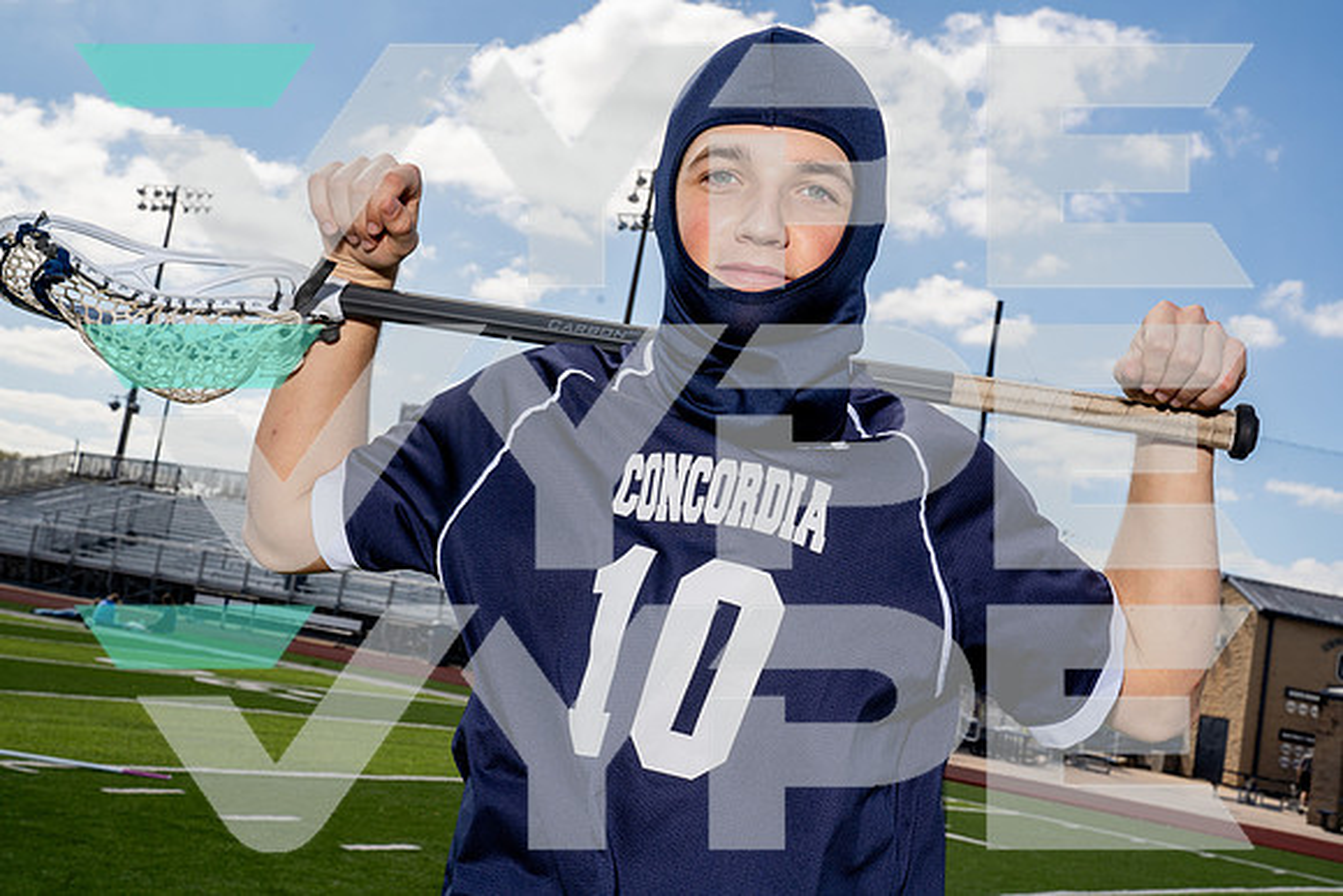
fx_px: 1791
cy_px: 448
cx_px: 672
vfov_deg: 28.1
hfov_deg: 41.1
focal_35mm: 48
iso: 100
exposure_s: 1/250
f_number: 14
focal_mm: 48
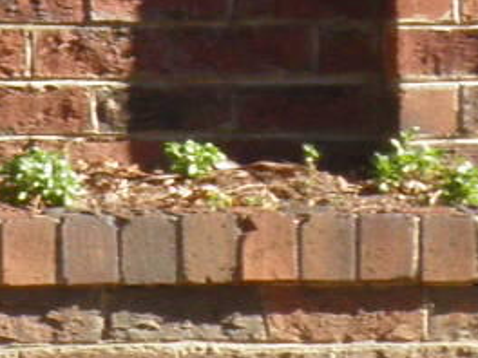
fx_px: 4709
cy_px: -105
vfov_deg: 4.3
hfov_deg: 5.5
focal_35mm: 341
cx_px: -855
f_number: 6
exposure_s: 1/80
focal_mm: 7.9
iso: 50
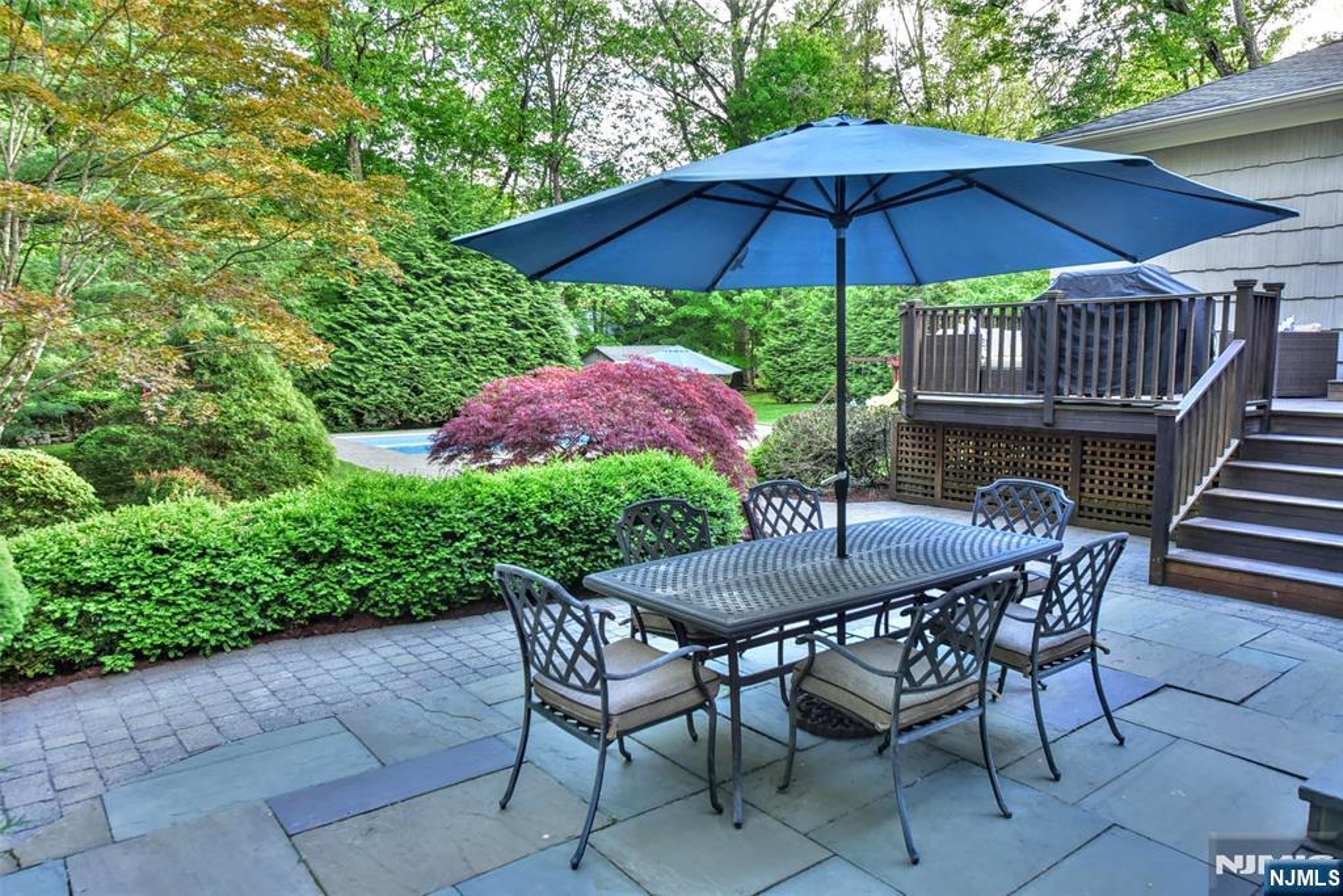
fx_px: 895
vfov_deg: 53.1
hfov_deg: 73.7
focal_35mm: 24
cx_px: 672
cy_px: 448
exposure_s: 1/160
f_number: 6.3
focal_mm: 24
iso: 1600
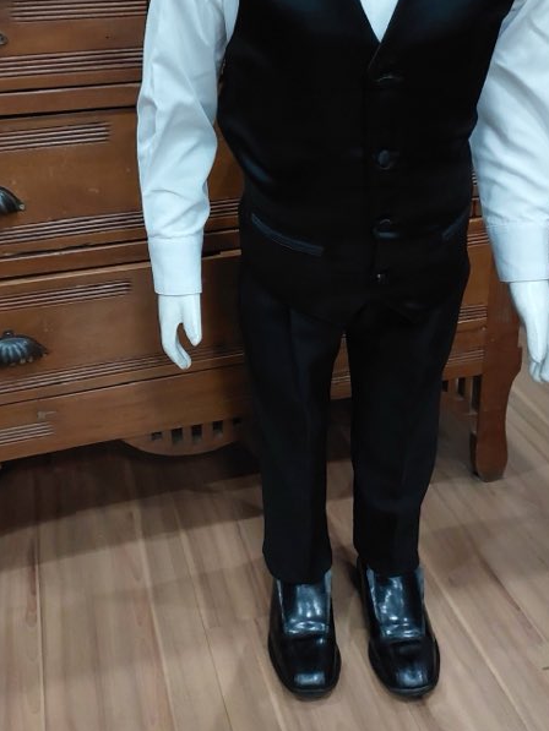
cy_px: 225
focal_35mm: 45
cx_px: 243
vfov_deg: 41.4
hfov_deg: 32.2
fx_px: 951
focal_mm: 5.32
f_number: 1.8
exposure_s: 1/30
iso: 400
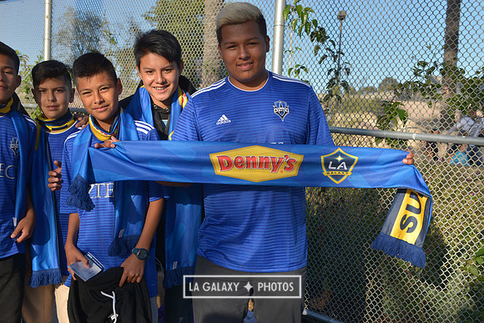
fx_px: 592
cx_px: 242
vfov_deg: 30.5
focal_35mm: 44
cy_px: 162
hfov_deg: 44.5
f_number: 9
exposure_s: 1/400
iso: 250
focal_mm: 44
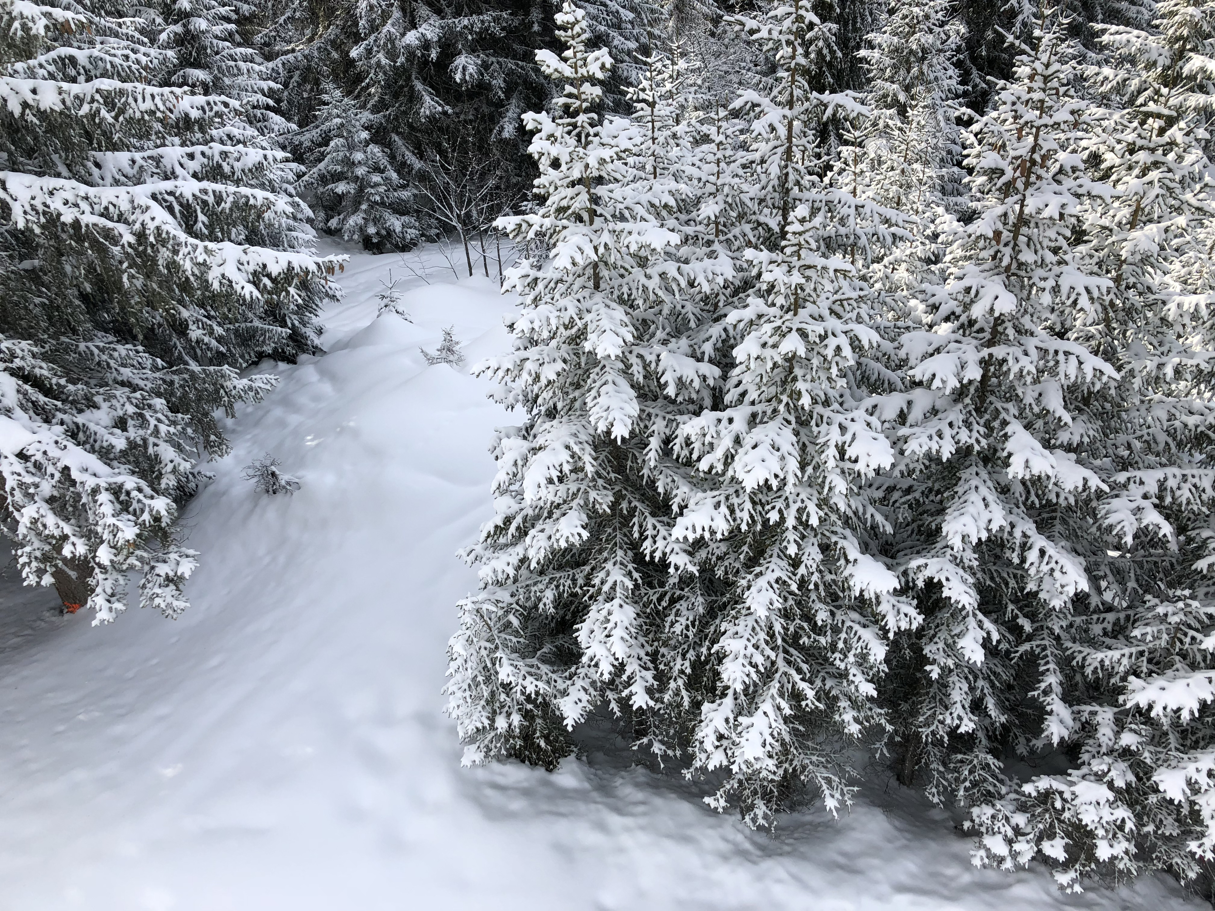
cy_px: 456
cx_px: 608
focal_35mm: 28
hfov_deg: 63.4
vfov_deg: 49.7
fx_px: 983
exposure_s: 1/1412
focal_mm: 4
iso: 20
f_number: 1.8
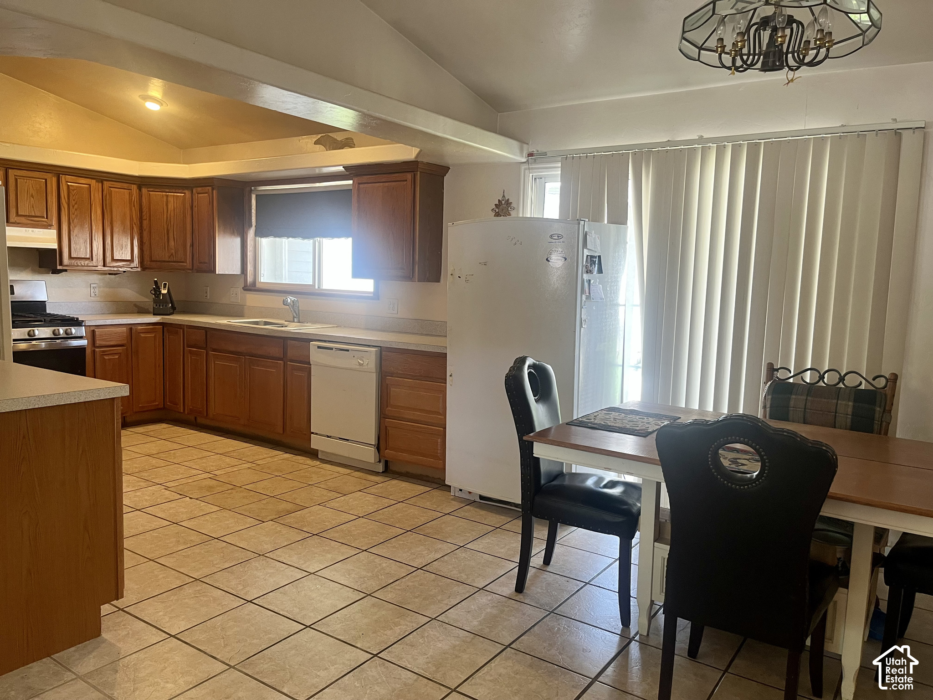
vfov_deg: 53.1
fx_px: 701
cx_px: 466
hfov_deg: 67.3
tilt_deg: -5.8
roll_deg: -1.9
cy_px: 350
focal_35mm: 26
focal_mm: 5.1
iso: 100
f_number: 1.6
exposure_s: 1/60
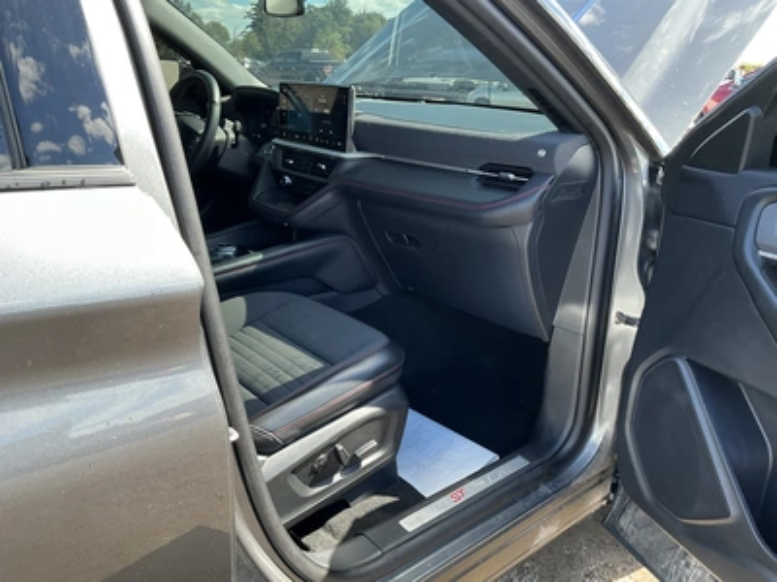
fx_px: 628
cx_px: 388
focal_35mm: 28
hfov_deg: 63.4
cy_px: 291
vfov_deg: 49.7
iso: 25
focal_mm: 3
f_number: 1.8
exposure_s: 1/122
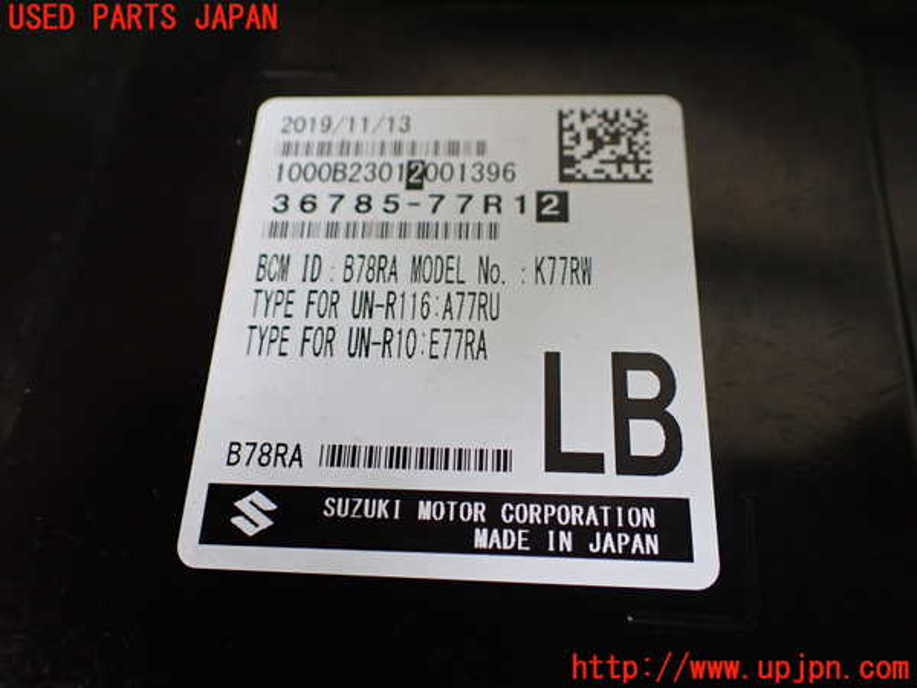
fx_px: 795
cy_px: 344
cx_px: 458
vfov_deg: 46.8
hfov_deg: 60.0
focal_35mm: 30
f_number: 2.3
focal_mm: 5.4
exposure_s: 1/125
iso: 320
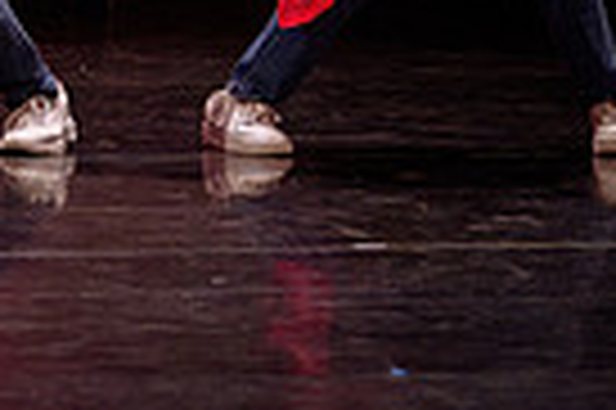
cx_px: -541
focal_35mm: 499
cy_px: -461
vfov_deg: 2.7
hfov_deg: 4.1
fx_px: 8528
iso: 1600
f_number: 2.8
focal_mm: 112
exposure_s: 1/200
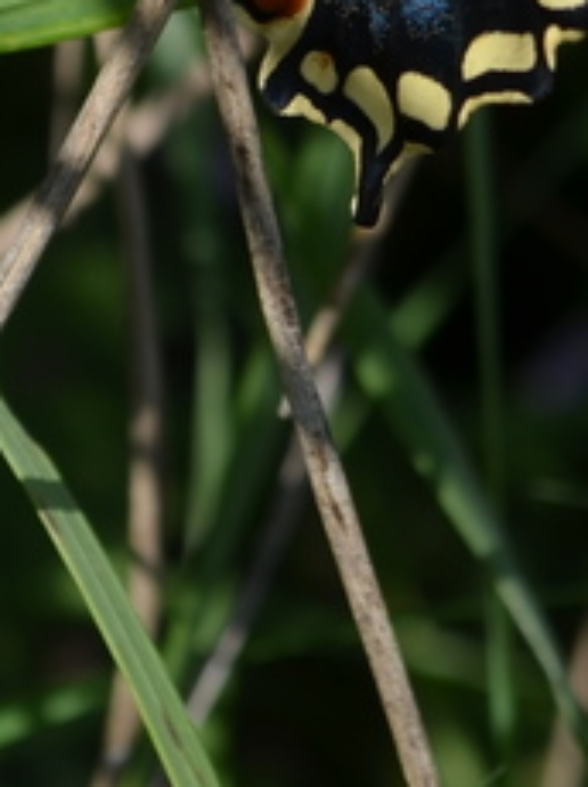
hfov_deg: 4.5
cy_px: -250
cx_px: 369
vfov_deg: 5.9
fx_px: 7556
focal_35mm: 333
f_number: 8
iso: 100
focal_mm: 55
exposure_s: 1/320
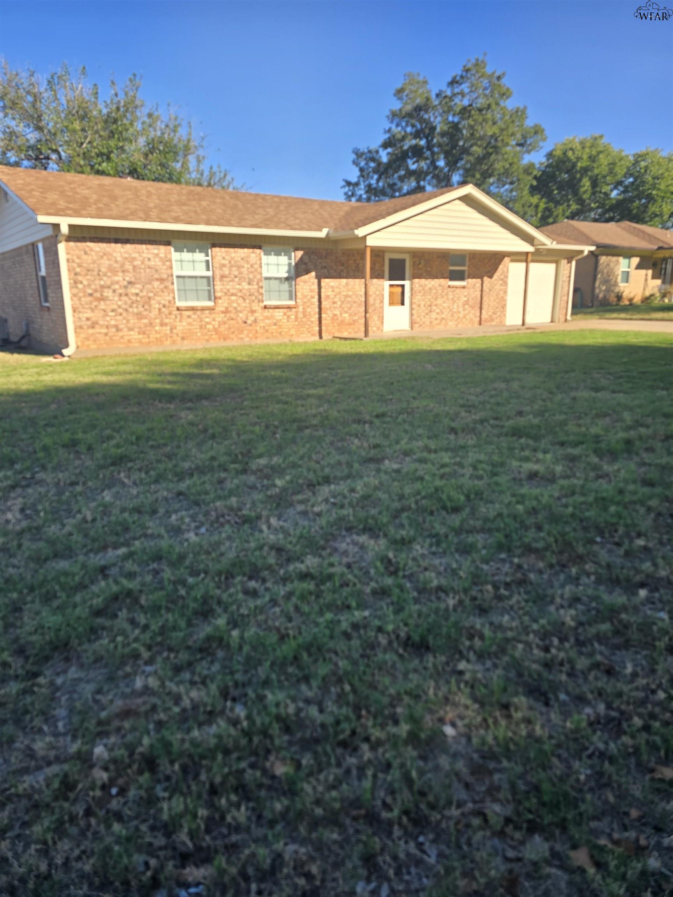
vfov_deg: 73.9
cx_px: 336
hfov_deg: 58.9
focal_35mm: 23
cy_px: 448
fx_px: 596
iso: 12
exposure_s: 1/519
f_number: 1.7
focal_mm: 6.3
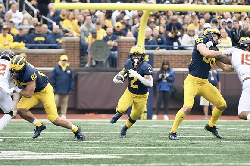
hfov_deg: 6.9
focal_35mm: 300
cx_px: 125
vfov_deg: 4.6
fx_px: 2082
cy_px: 83
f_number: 2.8
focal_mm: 200
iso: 640
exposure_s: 1/1250
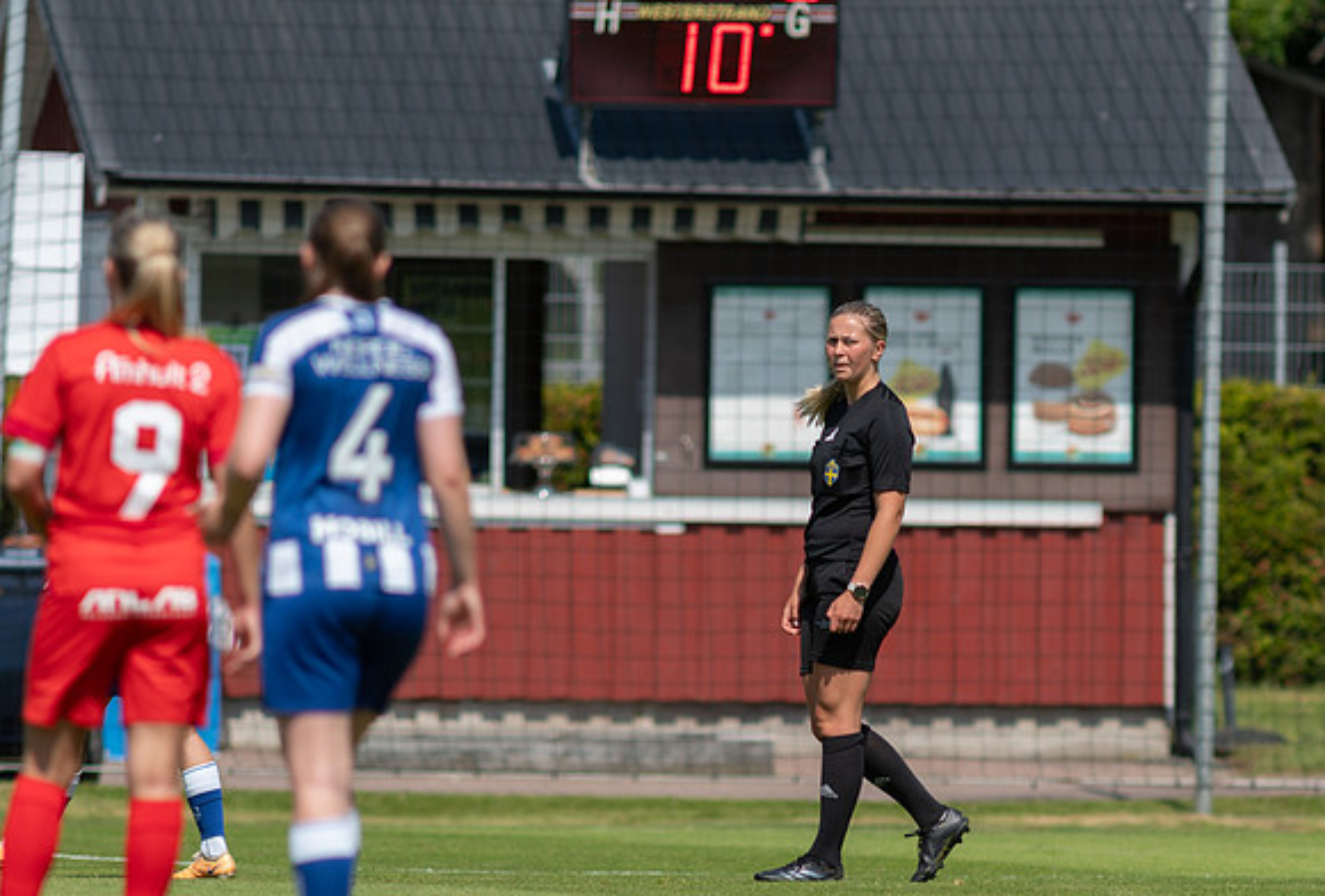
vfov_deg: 2.3
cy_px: 572
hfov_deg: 3.5
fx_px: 21950
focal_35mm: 594
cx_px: 858
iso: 100
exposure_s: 1/1600
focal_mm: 300
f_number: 3.2
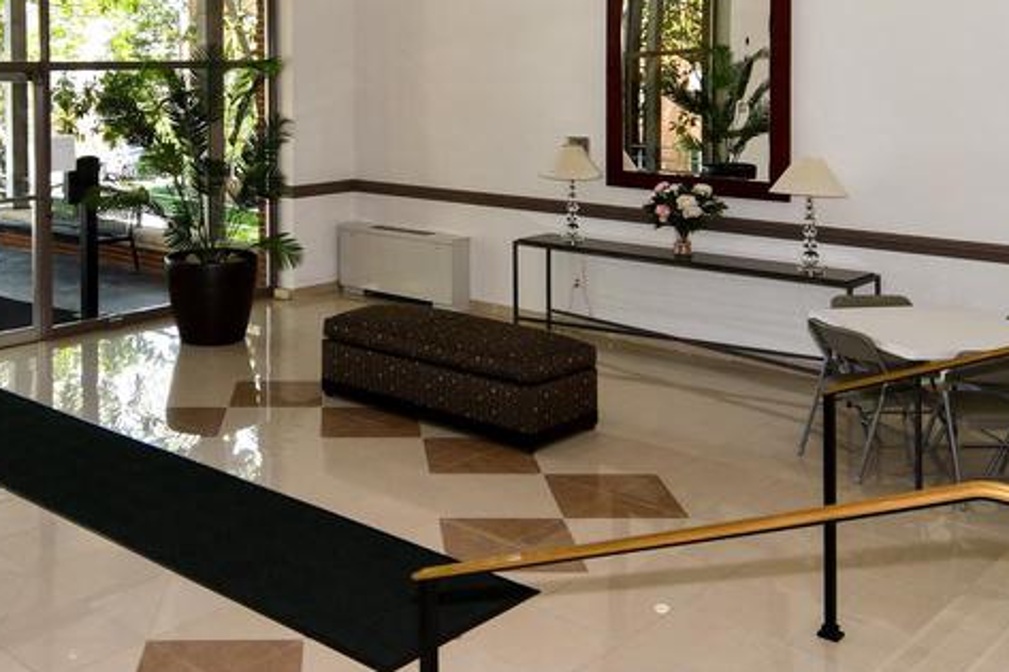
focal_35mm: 39
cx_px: 282
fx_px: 1093
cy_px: 197
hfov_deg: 48.1
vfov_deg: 33.7
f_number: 4
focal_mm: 12
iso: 220
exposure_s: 1/60
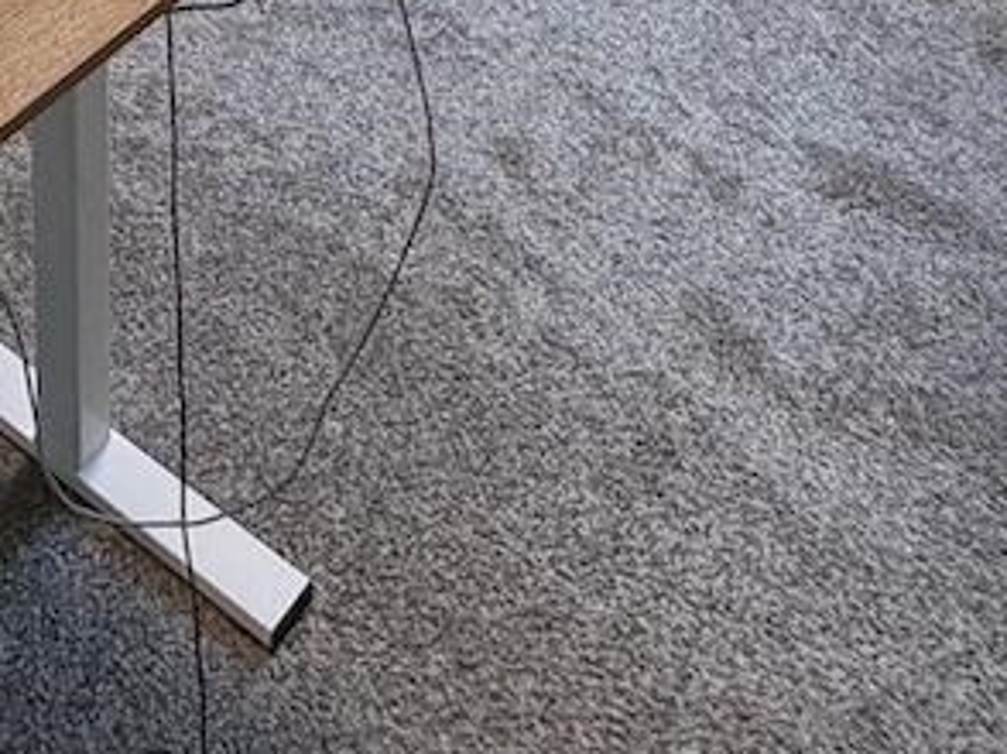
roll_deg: -1.4
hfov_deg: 31.6
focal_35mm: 61
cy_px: -867
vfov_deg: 16.4
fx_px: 1773
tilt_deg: -12.0
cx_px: 384
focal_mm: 2.22
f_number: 2.2
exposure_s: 1/60
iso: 250
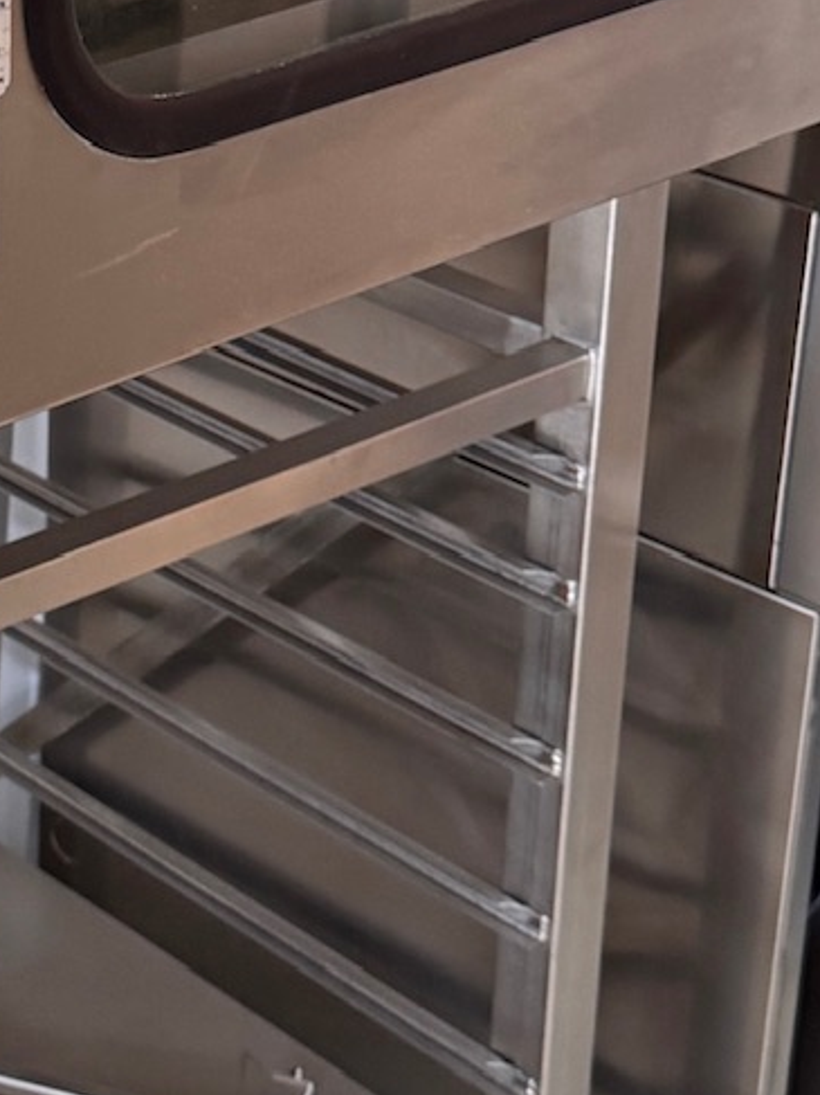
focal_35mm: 101
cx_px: -142
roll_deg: +1.2
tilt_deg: -21.0
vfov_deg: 19.3
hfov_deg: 14.2
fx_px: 3191
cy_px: 288
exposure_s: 1/60
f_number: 1.78
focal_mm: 6.76
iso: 320
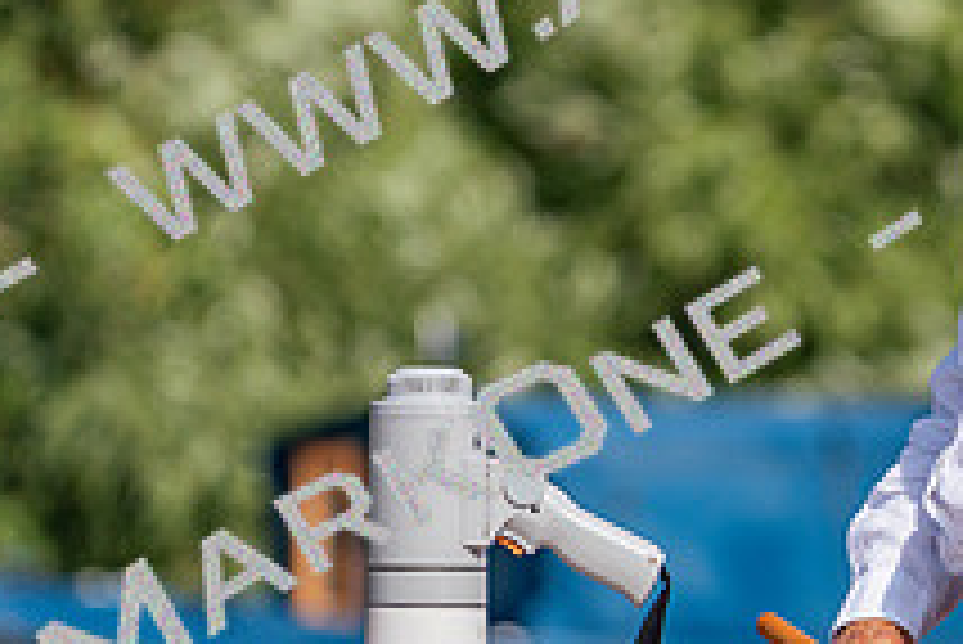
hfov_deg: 3.0
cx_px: 666
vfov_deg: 2.0
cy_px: 254
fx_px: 18657
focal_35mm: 697
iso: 160
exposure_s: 1/1600
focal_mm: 257
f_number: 5.6
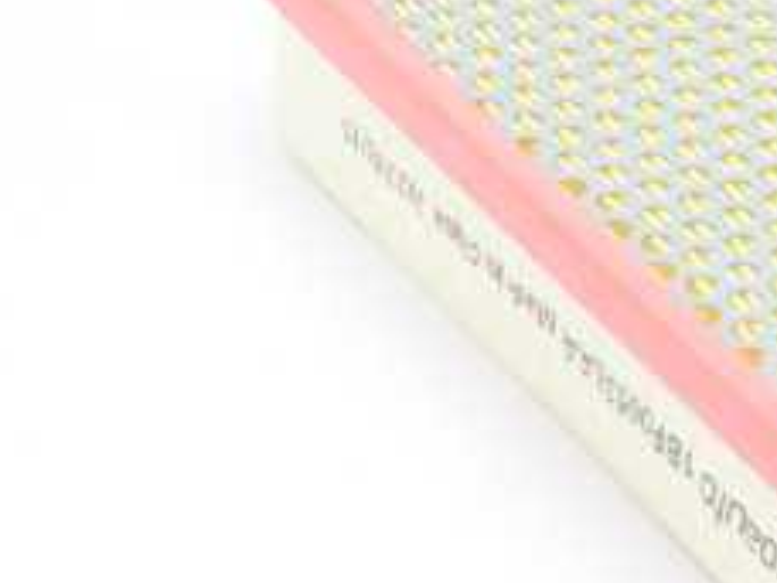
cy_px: 257
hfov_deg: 9.2
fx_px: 4736
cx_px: 1118
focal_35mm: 211
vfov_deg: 7.0
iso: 2800
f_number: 13
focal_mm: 50
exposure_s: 1/80
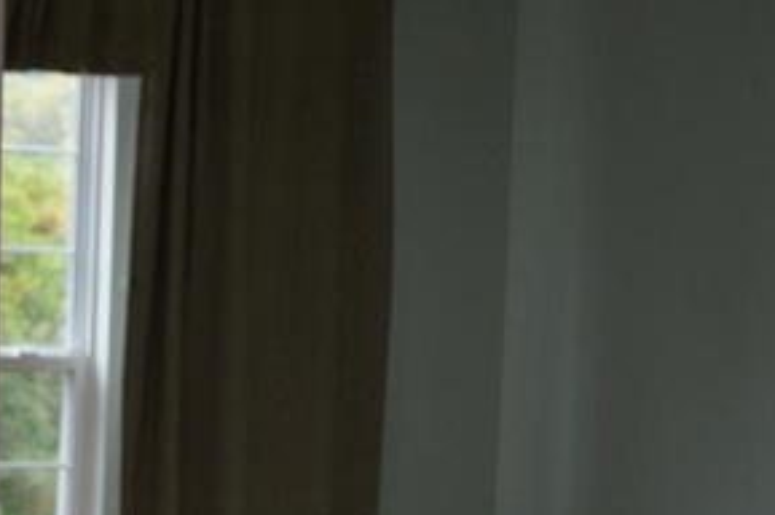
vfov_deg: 9.9
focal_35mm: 138
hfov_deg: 14.0
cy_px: 476
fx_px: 2967
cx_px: -375
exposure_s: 1/80
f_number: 4.2
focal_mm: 26
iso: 400
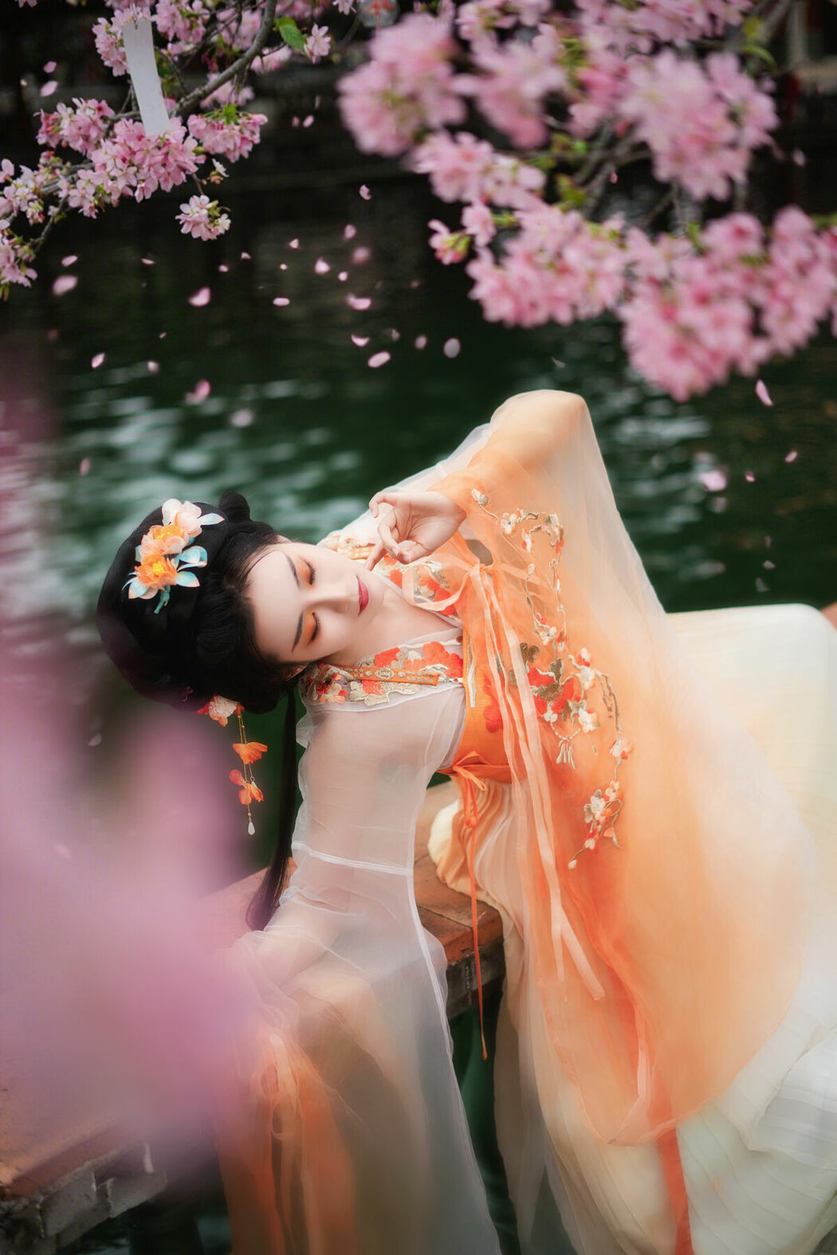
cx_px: 418
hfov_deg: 27.0
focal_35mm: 50
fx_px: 1744
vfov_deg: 39.6
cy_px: 628
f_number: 1.8
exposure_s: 1/320
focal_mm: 50
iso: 100
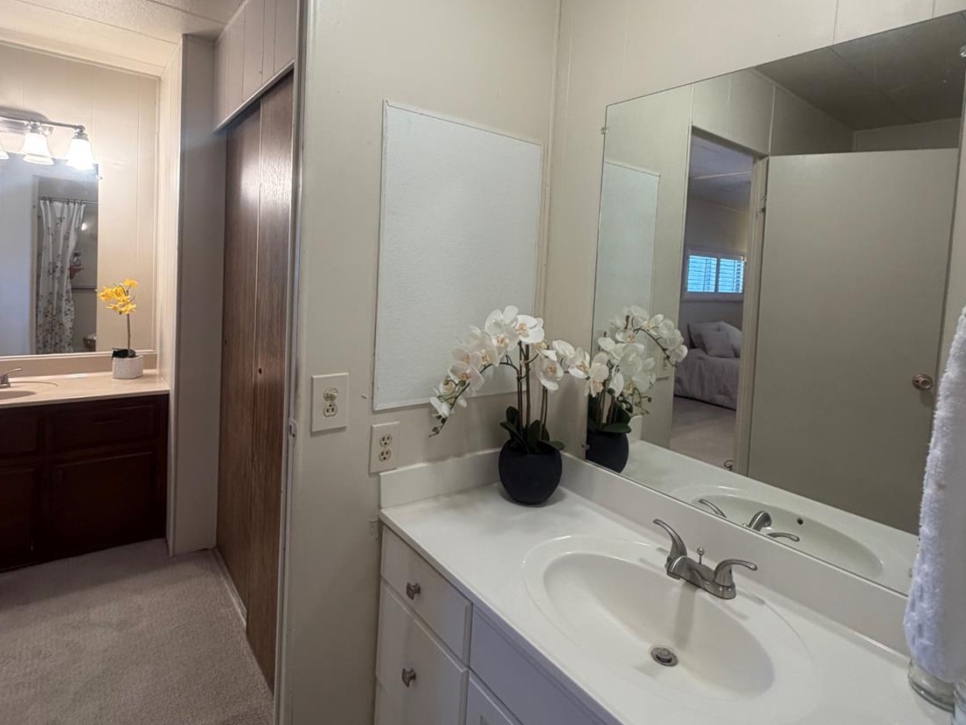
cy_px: 303
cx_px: 486
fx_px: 530
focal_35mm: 19
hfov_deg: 84.7
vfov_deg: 68.2
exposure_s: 1/120
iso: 160
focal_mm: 2.22
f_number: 2.2
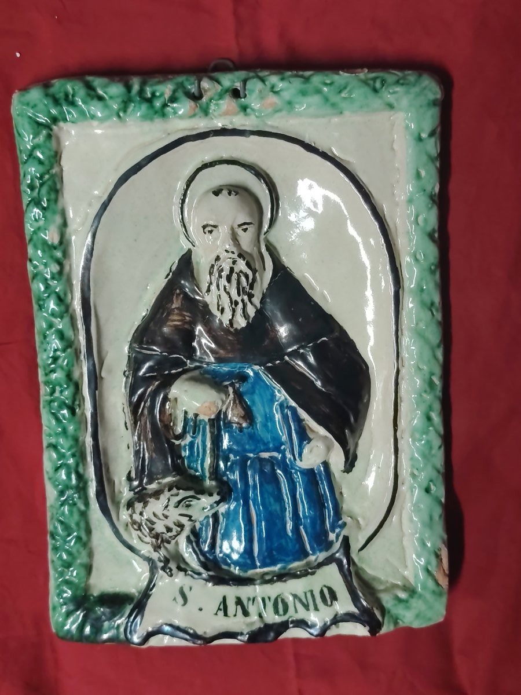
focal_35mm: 41
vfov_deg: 45.8
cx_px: 260
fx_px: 823
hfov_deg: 35.1
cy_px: 348
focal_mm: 5.25
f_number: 1.75
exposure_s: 1/100
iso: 5441
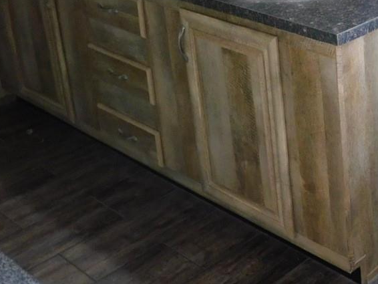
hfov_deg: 26.1
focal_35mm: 65
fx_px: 710
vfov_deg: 21.3
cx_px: 471
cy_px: -41
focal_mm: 4
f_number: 3
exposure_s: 1/30
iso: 220
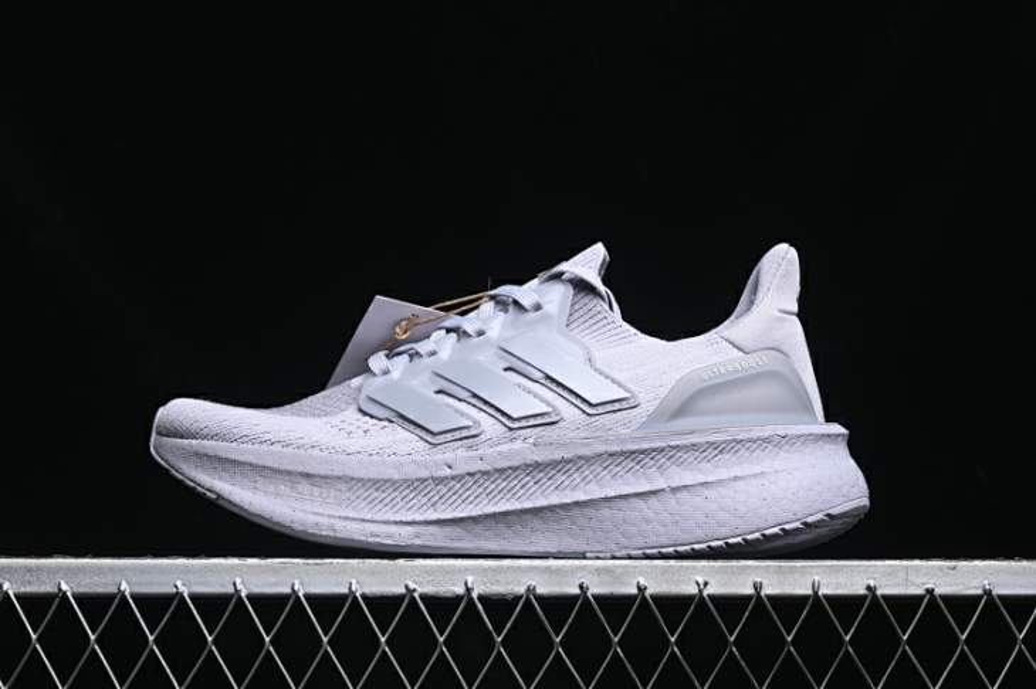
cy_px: 344
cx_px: 518
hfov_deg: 27.0
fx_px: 2157
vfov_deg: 18.2
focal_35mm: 75
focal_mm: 50
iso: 160
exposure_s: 1/60
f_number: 6.3
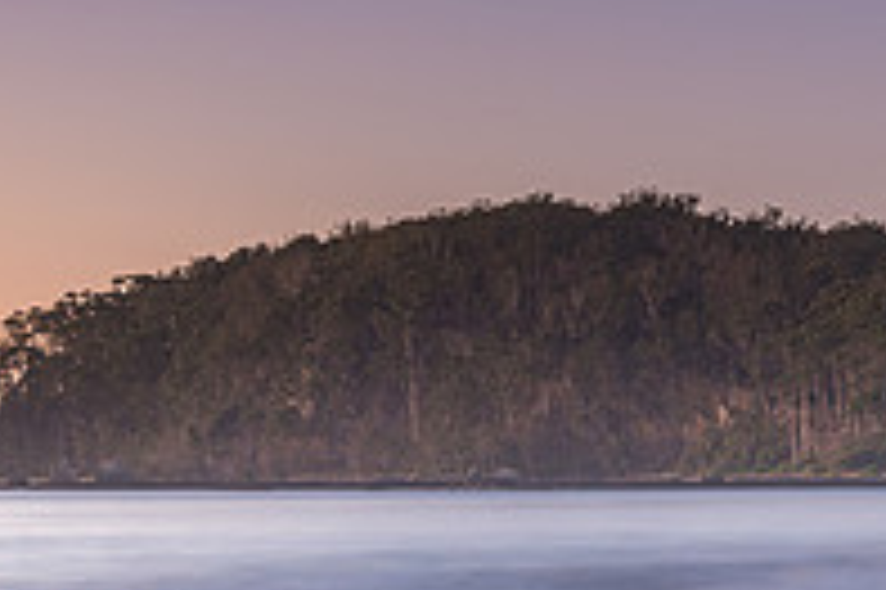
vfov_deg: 9.2
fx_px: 3615
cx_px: 634
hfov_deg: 13.9
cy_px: 705
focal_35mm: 147
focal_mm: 48
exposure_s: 8
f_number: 8
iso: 80
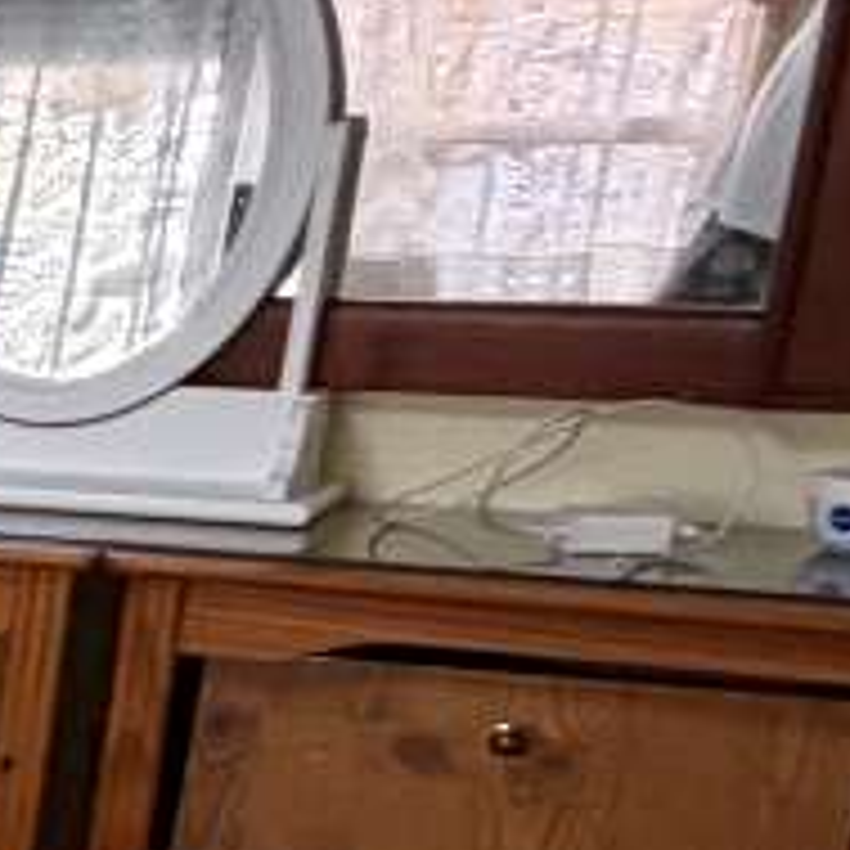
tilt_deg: -14.9
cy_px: 785
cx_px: -1947
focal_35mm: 98
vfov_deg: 17.5
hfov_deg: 10.2
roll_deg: +3.5
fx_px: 2723
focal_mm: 2.22
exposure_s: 1/121
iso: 200
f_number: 2.2
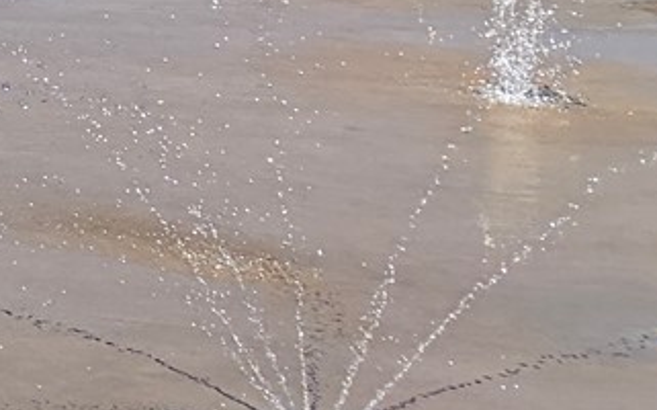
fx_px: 3149
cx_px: -1375
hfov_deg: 9.2
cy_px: -601
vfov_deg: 7.0
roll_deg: -0.6
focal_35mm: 176
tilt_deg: +0.7
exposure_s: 1/4950
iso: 50
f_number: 1.6
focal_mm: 5.96
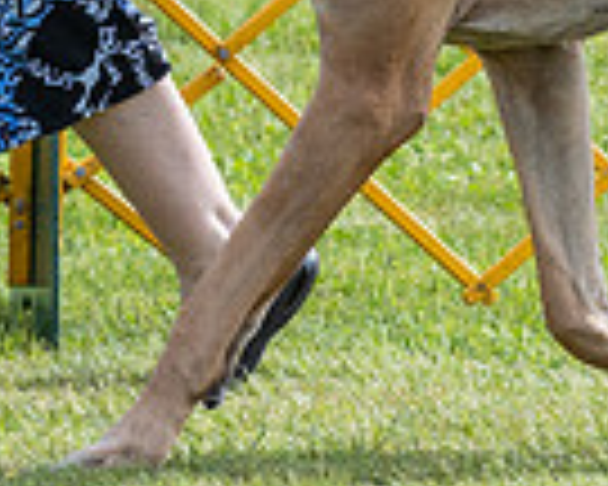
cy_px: -360
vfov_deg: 1.9
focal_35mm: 830
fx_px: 14935
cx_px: 292
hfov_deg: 2.3
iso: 400
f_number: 5.6
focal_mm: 156
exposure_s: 1/1250
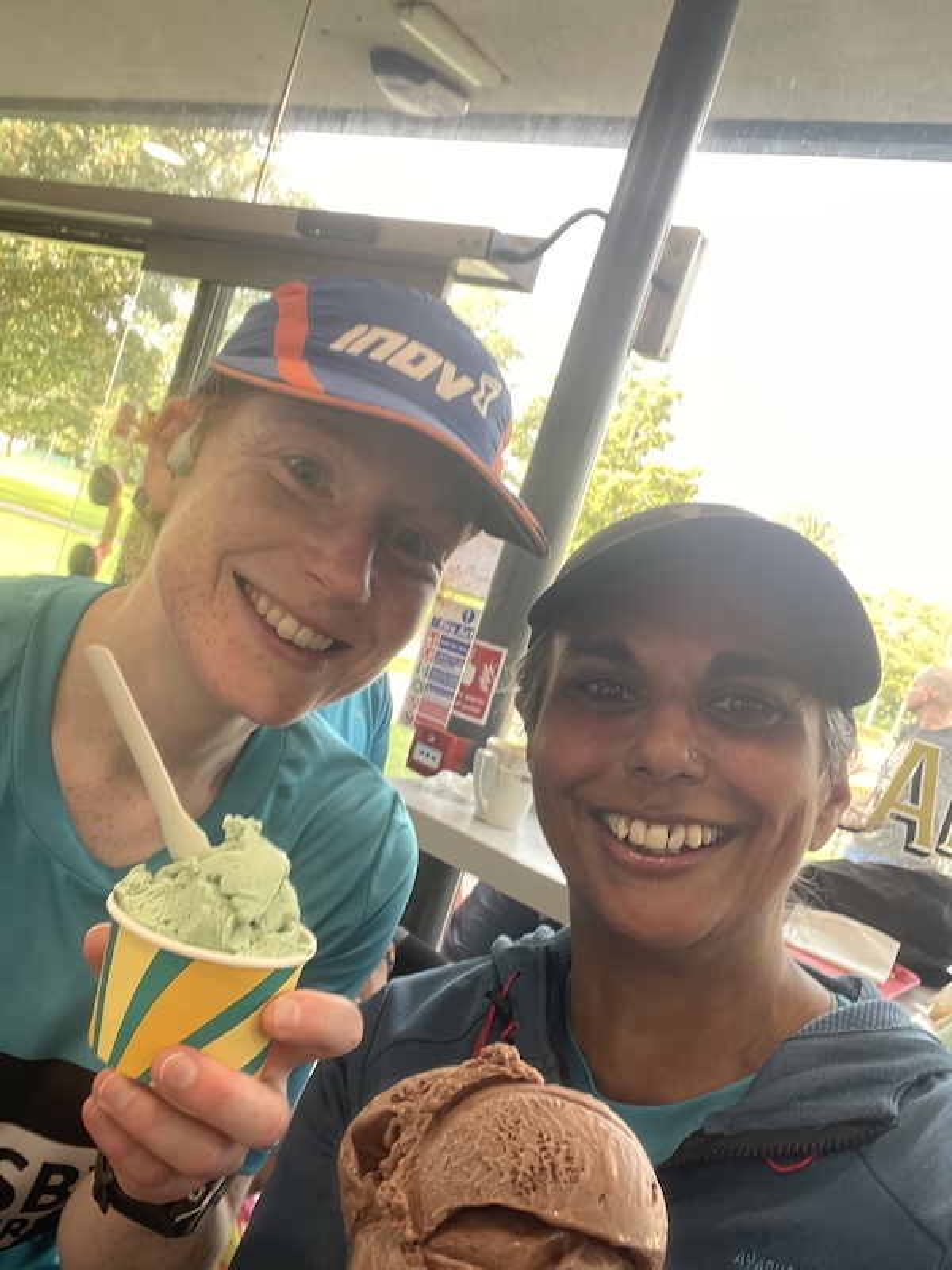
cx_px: 476
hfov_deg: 46.8
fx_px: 1100
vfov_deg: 60.0
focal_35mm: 30
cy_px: 635
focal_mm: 2.71
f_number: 2.2
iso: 64
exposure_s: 1/50
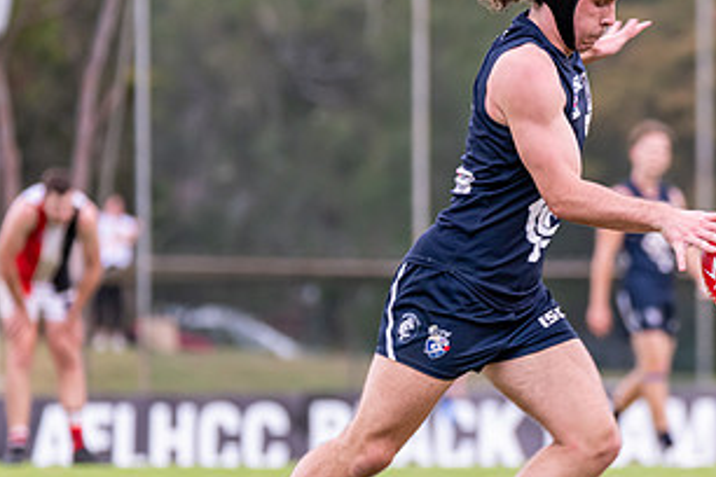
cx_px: 637
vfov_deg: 2.0
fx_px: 13961
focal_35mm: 702
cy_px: 317
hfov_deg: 2.9
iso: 1250
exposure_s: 1/400
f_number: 6.3
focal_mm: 350
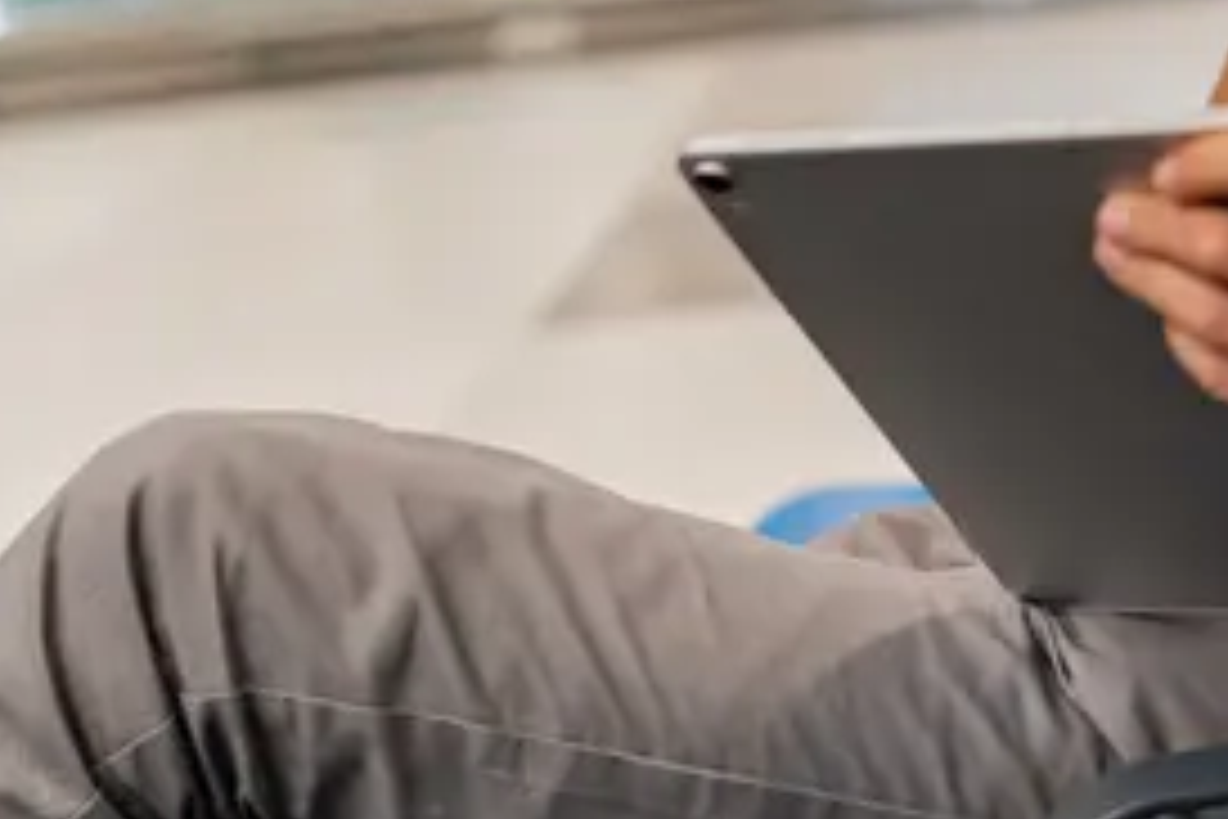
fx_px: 3274
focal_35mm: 96
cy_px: -90
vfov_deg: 13.9
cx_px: 1304
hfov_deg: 20.4
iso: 250
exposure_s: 1/125
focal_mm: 35
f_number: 1.8
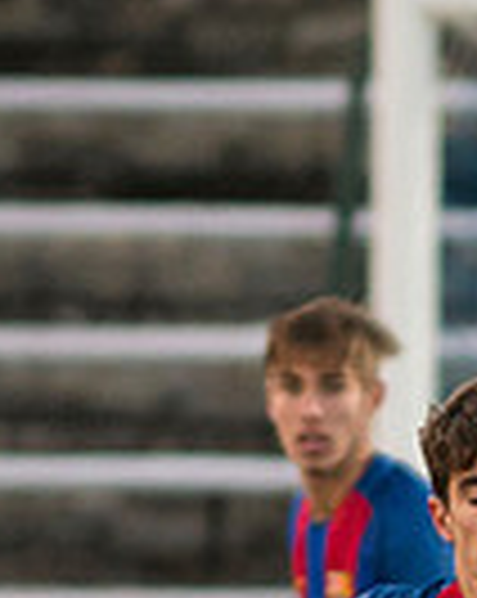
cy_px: 830
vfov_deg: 1.1
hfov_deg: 0.8
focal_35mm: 1844
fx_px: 32615
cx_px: 1210
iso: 1000
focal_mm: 300
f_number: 2.8
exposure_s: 1/1000
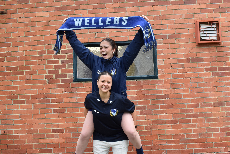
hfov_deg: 51.3
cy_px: 77
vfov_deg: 35.5
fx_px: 240
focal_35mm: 38
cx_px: 115
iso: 400
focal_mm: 25
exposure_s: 1/200
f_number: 7.1
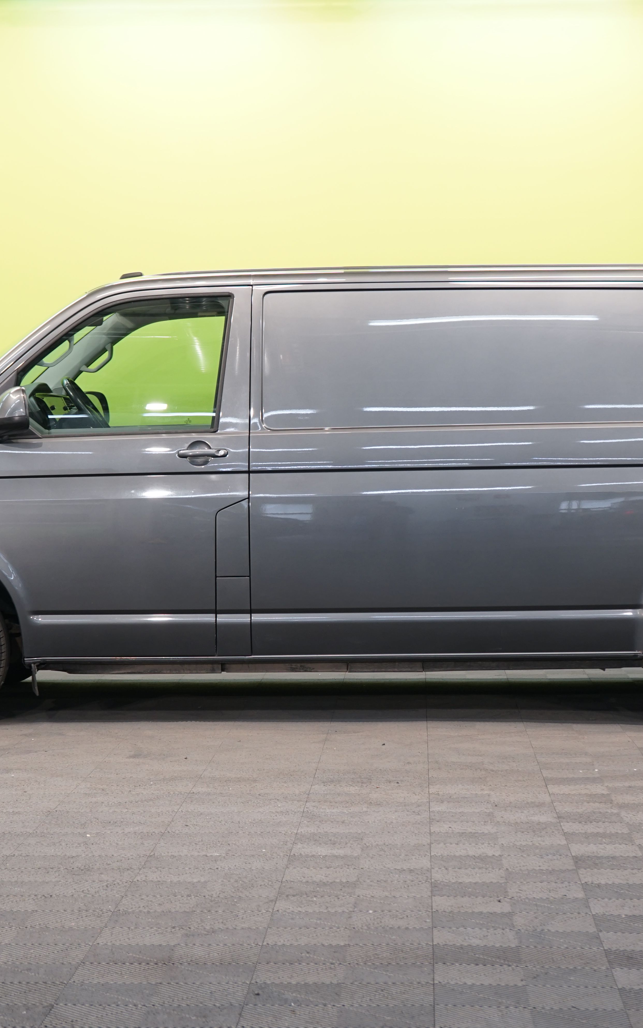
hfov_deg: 15.7
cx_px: 354
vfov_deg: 24.9
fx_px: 2327
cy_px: 513
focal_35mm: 83
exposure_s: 1/20
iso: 400
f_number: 5.6
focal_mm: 54
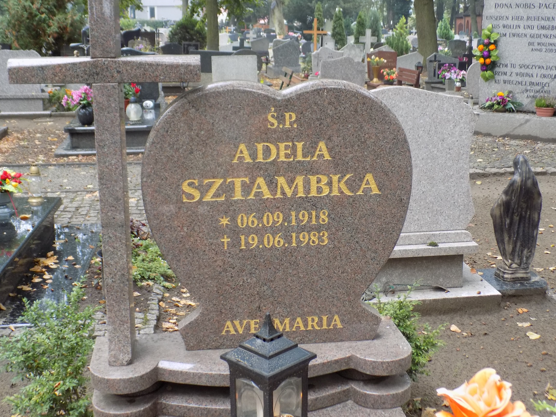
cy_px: 208
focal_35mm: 46
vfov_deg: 31.5
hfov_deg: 41.2
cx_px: 278
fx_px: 739
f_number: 3.7
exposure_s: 1/30
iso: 200
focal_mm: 8.1
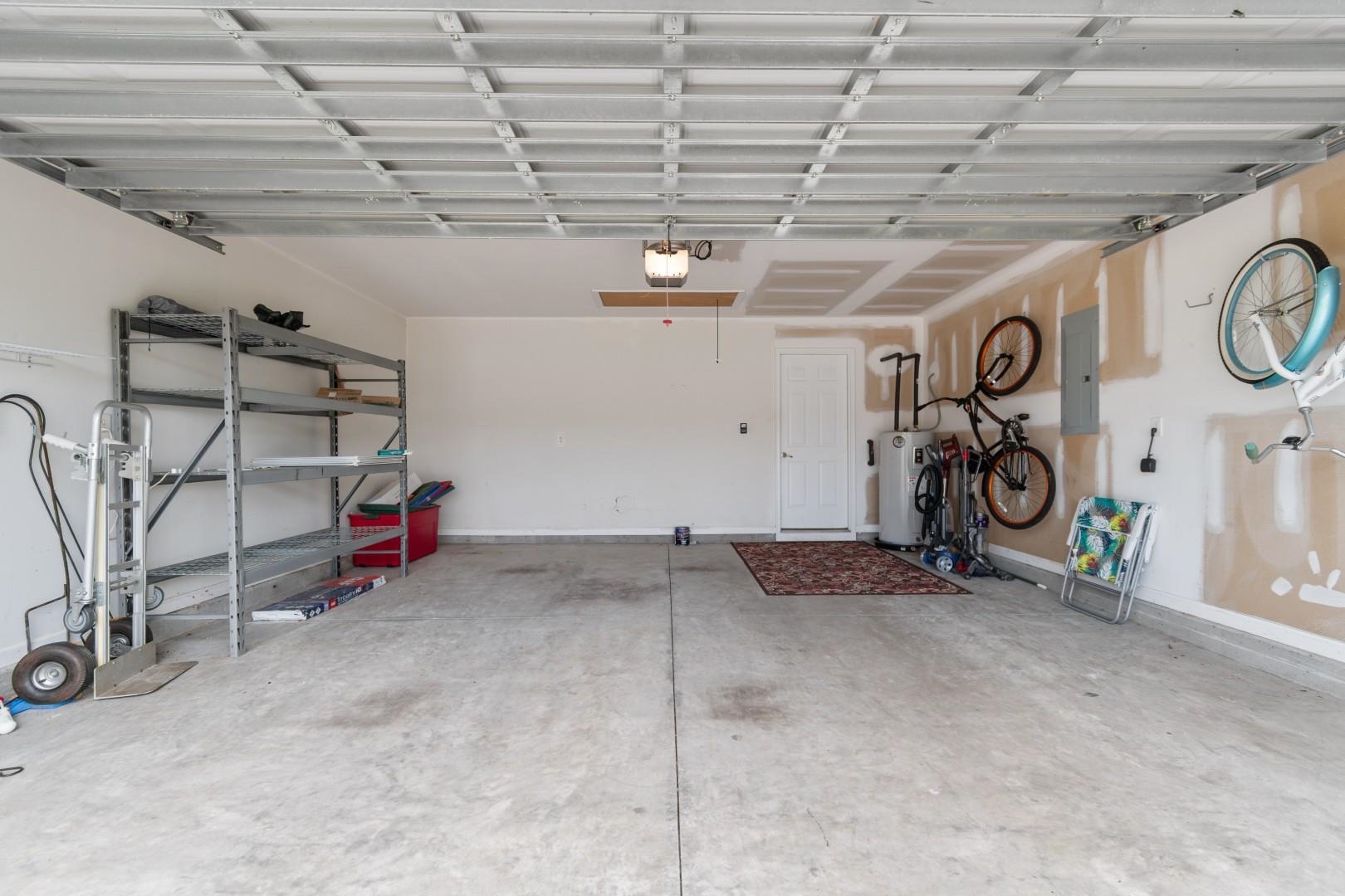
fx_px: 560
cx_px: 672
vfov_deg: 77.3
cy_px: 448
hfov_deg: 100.4
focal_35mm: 15
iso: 100
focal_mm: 10
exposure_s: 1/25
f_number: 4.5
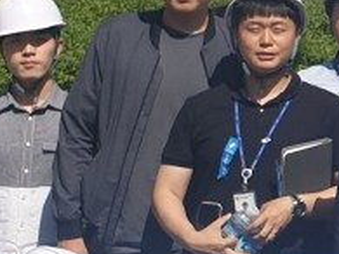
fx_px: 1674
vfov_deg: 8.6
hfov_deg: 10.0
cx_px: 834
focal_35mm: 171
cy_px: 24
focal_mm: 4.3
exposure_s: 1/2080
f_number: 2.4
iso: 50
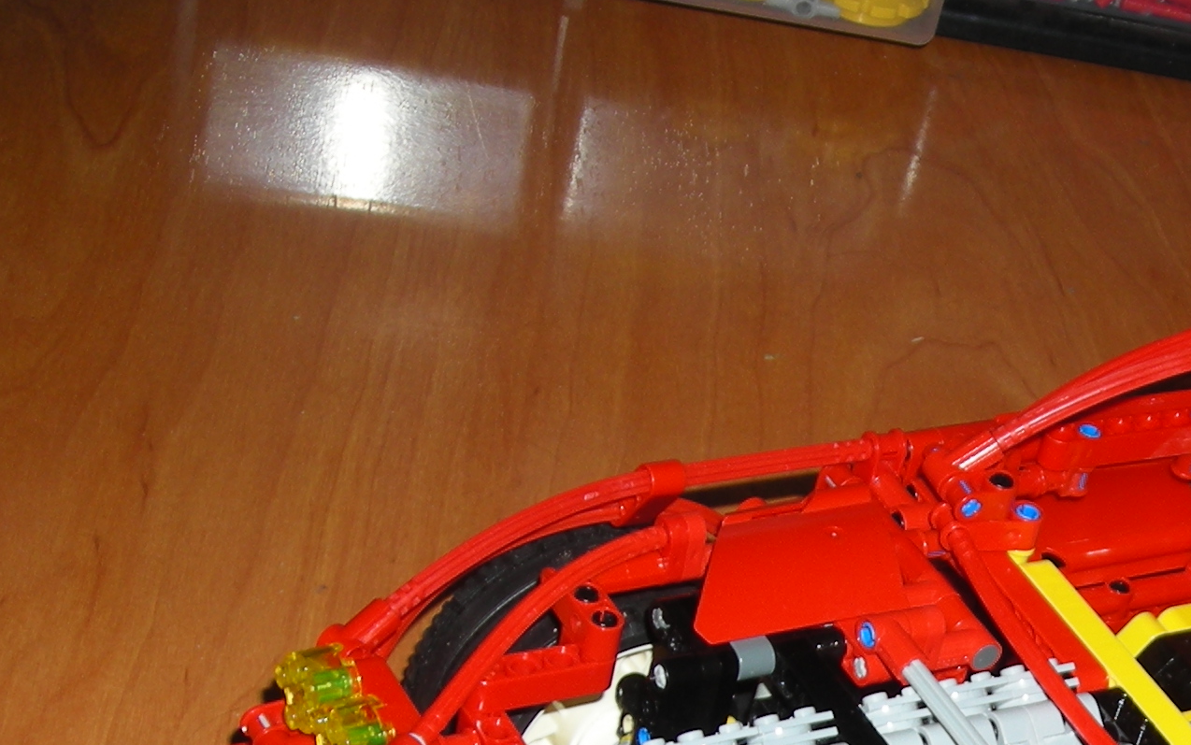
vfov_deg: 14.2
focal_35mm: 89
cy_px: 924
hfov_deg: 22.5
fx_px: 2890
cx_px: 1167
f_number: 3.2
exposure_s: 1/60
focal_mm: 6.3
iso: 50
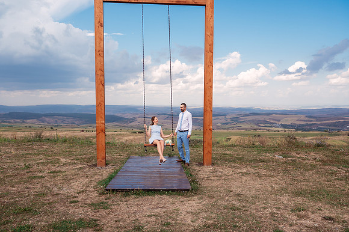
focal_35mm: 30
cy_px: 116
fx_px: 287
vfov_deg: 44.0
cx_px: 169
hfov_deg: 62.5
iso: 250
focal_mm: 28
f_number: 4.5
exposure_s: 1/640
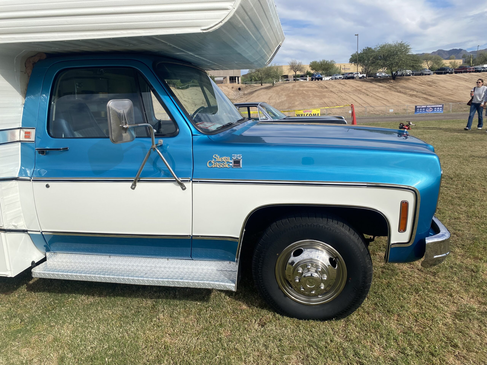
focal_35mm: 26
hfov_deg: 67.3
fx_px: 366
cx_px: 244
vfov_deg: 53.1
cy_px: 182
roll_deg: +2.5
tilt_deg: -12.0
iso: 32
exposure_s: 1/3731
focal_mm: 4.25
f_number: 1.8
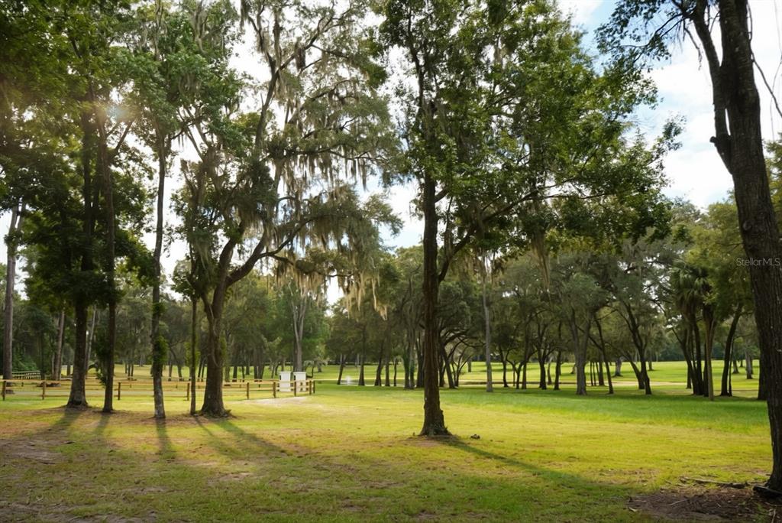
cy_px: 262
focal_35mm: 31
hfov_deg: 60.3
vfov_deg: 42.4
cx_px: 391
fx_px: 674
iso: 100
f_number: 9
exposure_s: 1/80
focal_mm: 31
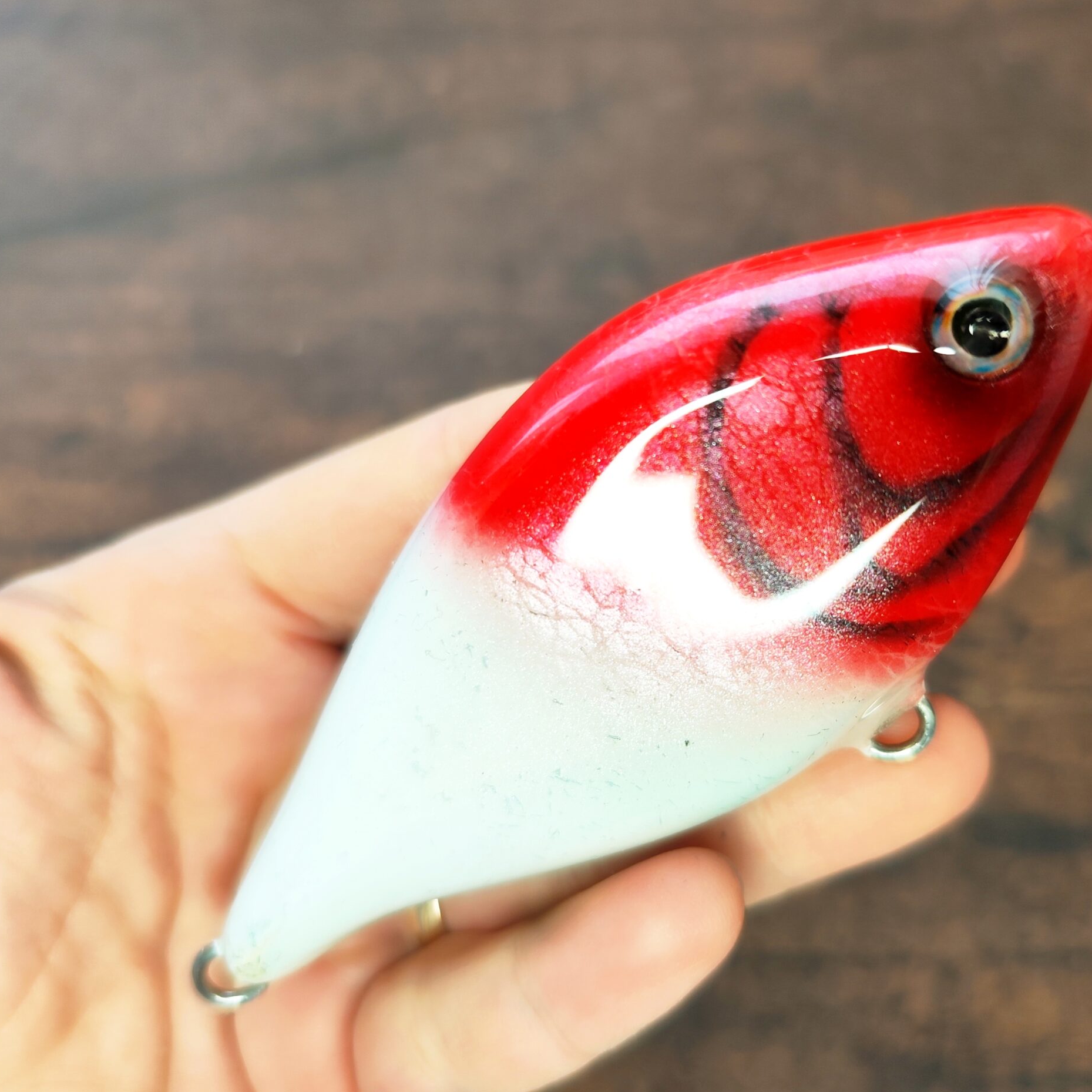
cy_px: 563
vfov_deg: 57.3
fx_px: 999
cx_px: 717
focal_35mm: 28
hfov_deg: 56.2
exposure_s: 1/100
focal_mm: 7.01
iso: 245
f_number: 1.69
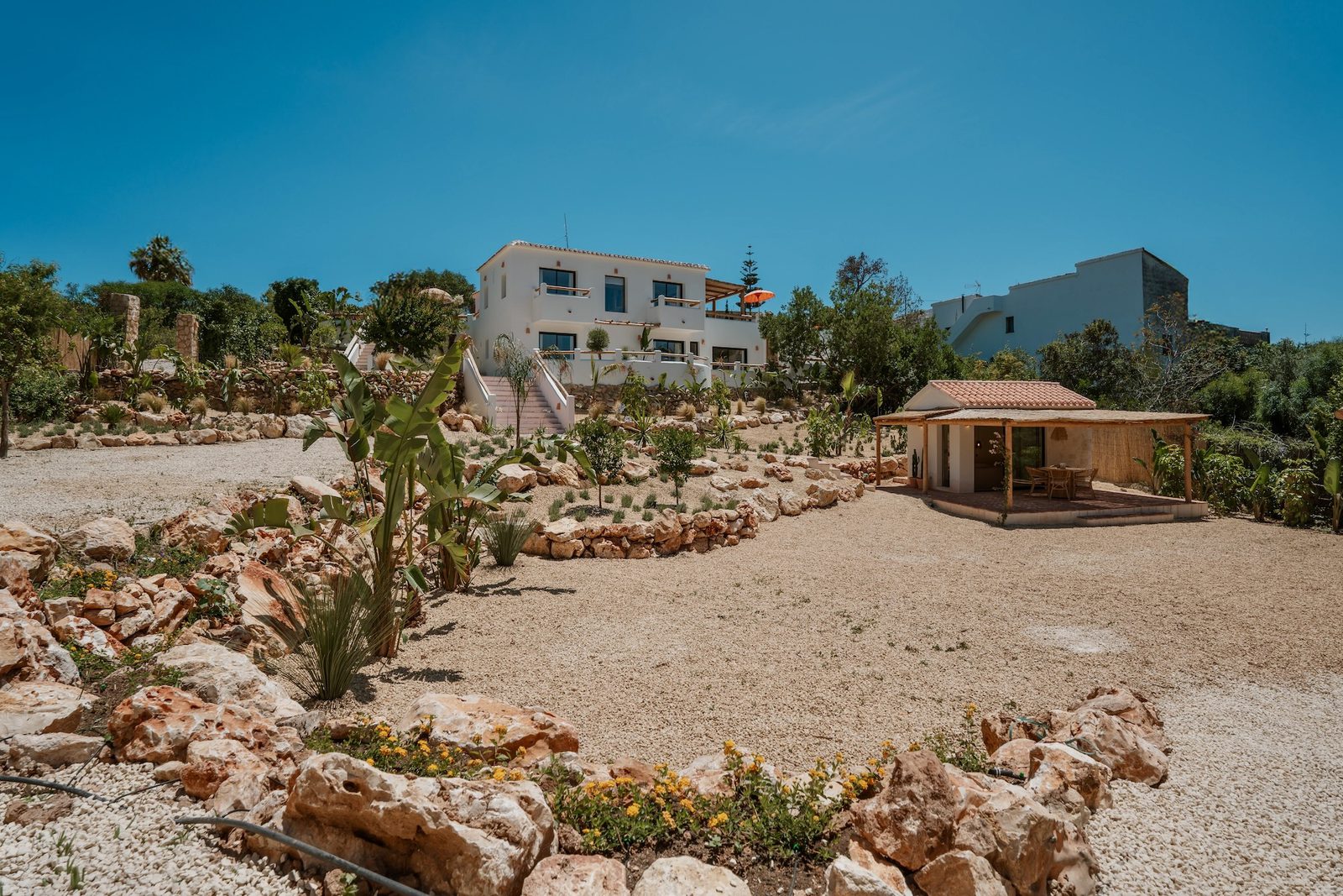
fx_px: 634
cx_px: 672
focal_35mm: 17
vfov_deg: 70.5
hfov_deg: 93.3
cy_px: 448
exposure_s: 1/320
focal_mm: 17
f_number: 8
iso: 64
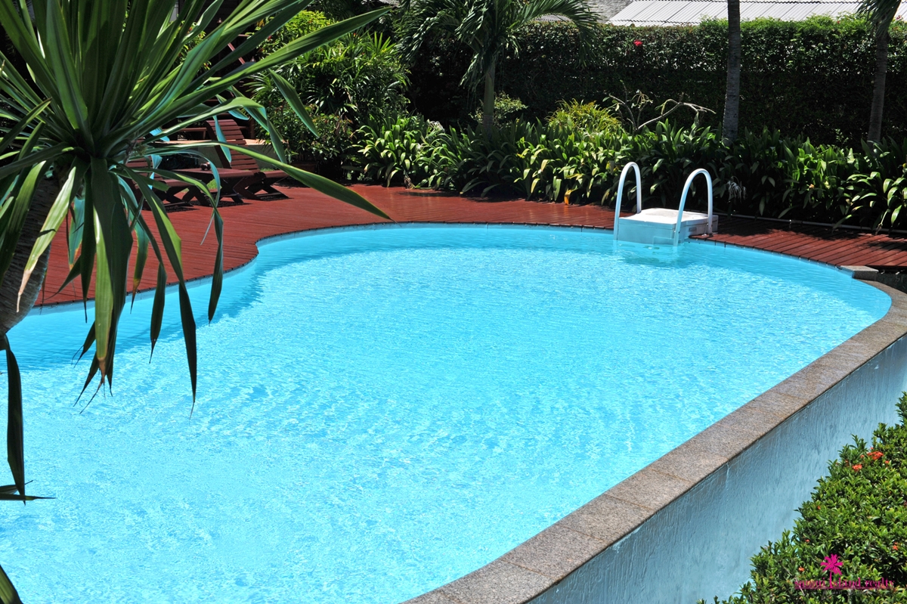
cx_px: 454
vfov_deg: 27.0
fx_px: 1259
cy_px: 302
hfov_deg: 39.6
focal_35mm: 50
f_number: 16
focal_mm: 50
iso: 200
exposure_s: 1/400
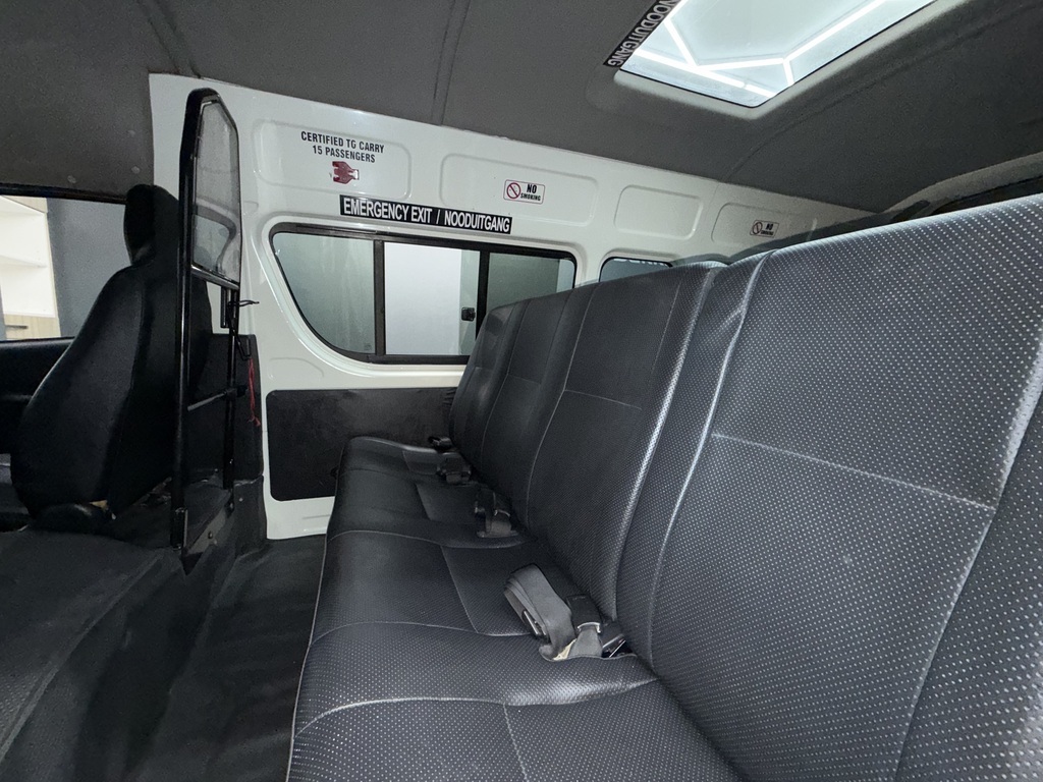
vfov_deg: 85.7
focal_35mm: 14
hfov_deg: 102.1
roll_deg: -1.1
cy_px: 391
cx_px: 522
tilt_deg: -6.8
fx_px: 422
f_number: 2.2
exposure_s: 1/50
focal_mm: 2.22
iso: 125
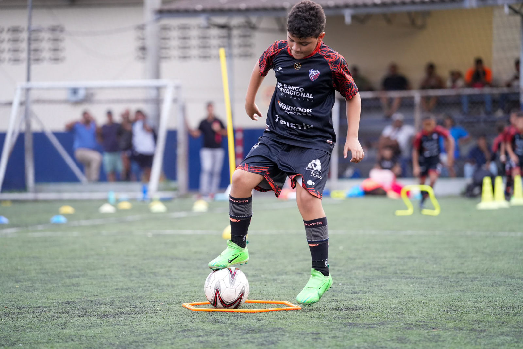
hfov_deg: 16.2
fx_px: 1839
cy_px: 174
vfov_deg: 10.9
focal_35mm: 126
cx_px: 262
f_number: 2.8
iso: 3200
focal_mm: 126.5
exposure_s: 1/1000
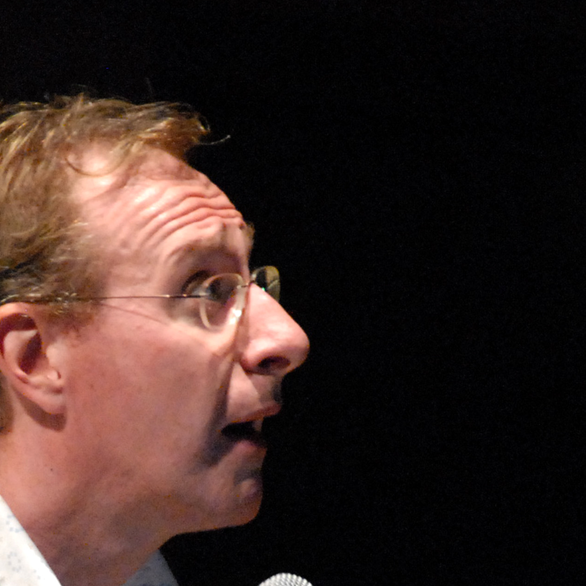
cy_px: 478
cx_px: 158
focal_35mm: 781
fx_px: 14958
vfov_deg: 2.2
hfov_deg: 2.2
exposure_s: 1/20
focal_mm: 200
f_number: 5.6
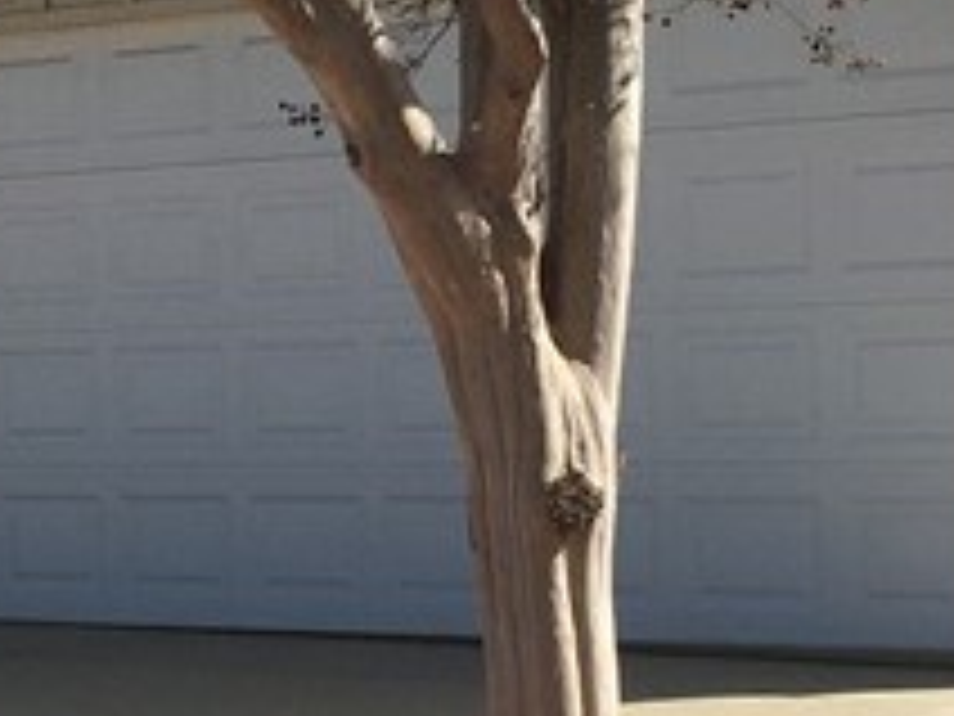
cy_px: 644
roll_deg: +1.3
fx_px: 3858
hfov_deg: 14.0
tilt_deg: -1.8
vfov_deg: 10.5
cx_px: 220
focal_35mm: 140
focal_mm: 4.15
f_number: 2.2
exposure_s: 1/1603
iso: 25
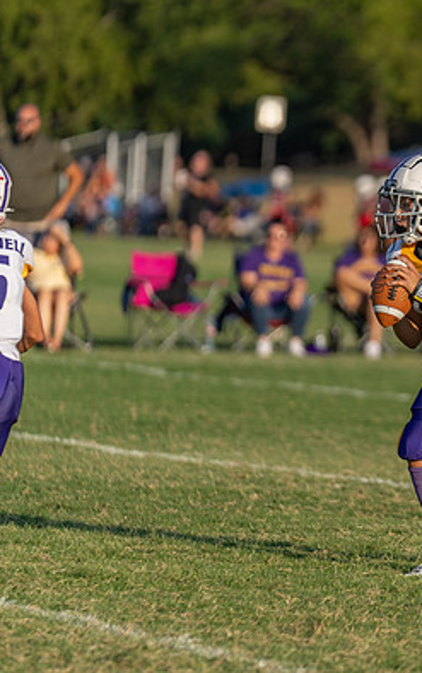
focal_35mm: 393
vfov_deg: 5.3
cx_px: 453
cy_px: 307
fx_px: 7216
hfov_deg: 3.3
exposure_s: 1/2000
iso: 100
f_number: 2.8
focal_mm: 200
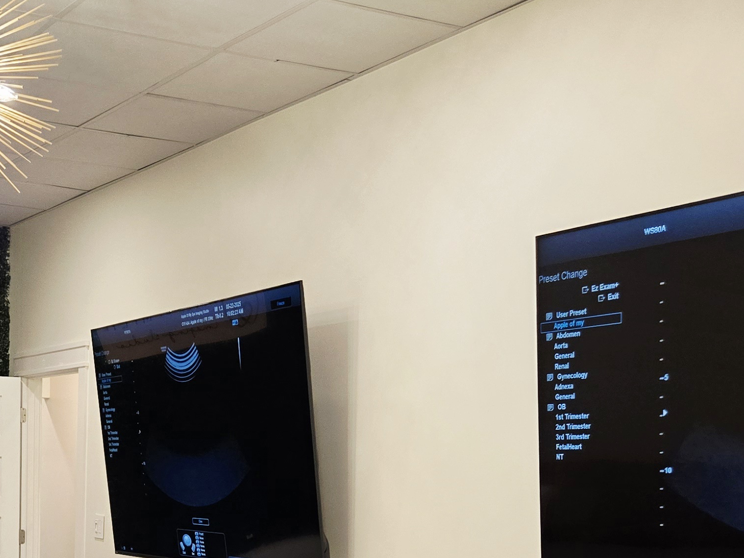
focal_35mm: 61
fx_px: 1311
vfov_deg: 22.2
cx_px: 165
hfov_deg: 31.0
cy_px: 674
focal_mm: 5.4
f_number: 1.8
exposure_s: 1/120
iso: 160
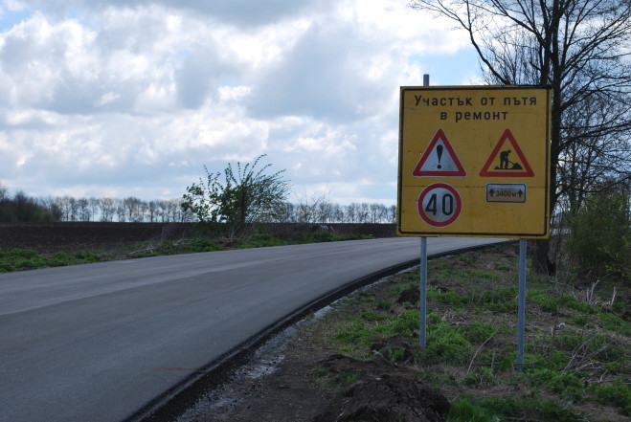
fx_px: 1448
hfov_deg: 24.6
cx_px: 316
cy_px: 211
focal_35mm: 82
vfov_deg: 16.6
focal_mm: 55
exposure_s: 1/250
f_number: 8
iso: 100
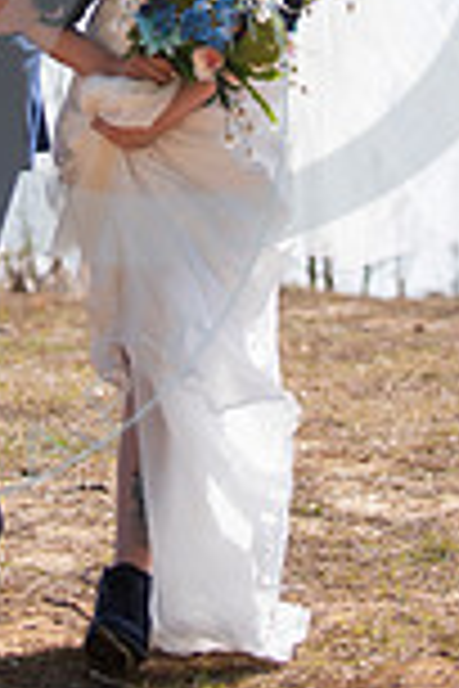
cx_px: 72
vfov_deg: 9.8
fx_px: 3939
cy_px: -243
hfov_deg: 6.7
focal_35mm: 206
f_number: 2.8
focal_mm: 70
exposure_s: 1/800
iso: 100
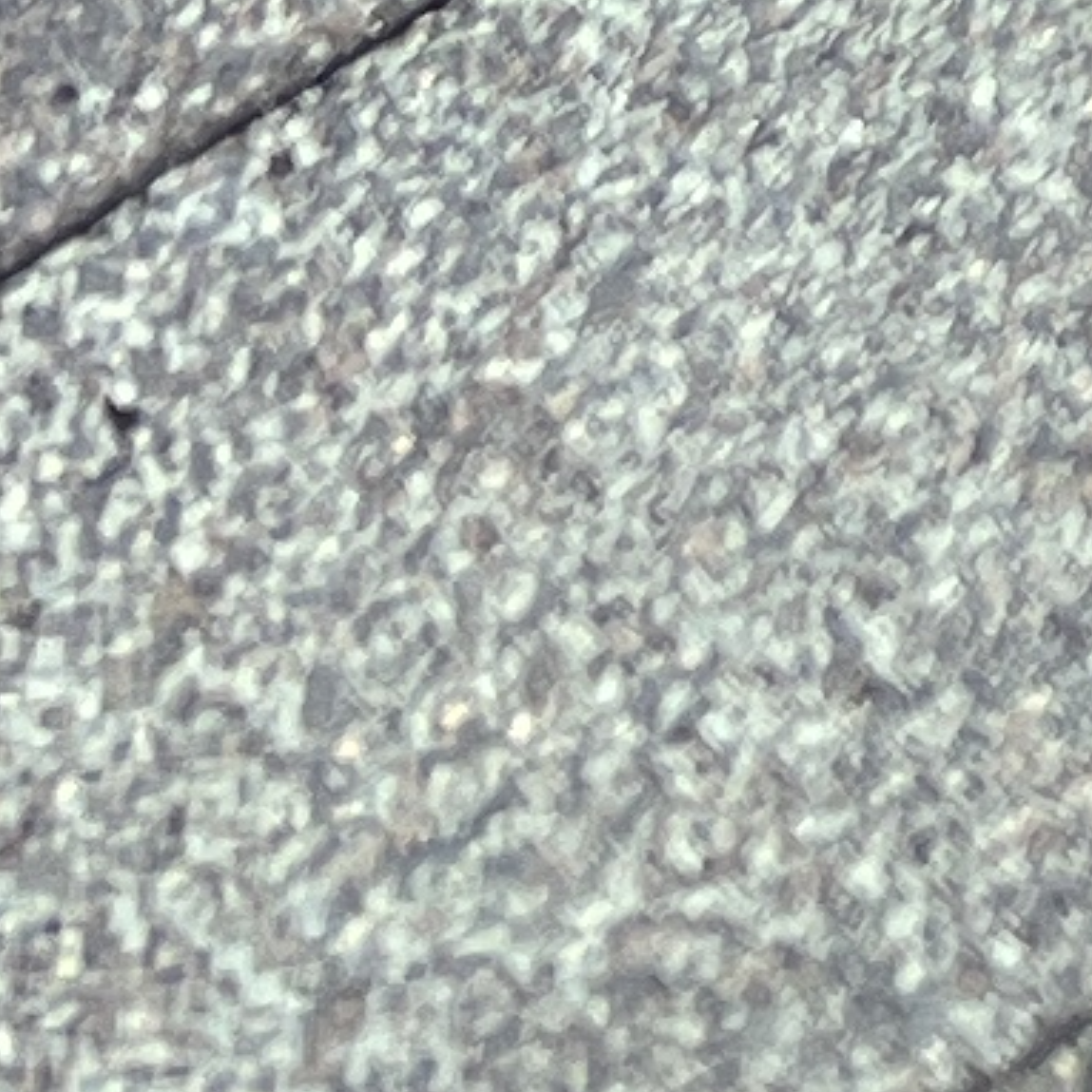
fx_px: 8637
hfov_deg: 6.1
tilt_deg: -22.0
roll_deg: +4.9
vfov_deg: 6.1
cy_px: -3173
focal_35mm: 242
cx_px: 4328
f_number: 1.5
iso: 50
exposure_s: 1/3077
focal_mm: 5.7
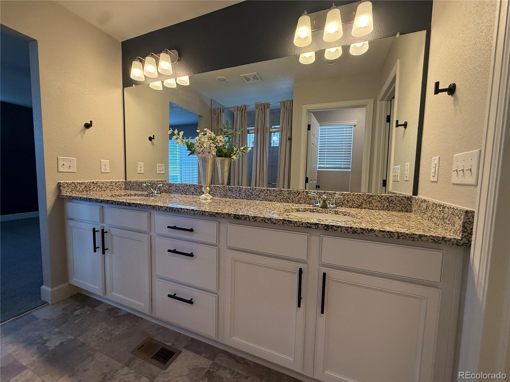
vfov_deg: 85.7
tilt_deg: -5.0
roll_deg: -0.7
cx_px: 255
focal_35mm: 14
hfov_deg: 102.1
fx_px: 206
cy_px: 191
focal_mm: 2.22
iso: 125
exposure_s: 1/120
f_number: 2.2
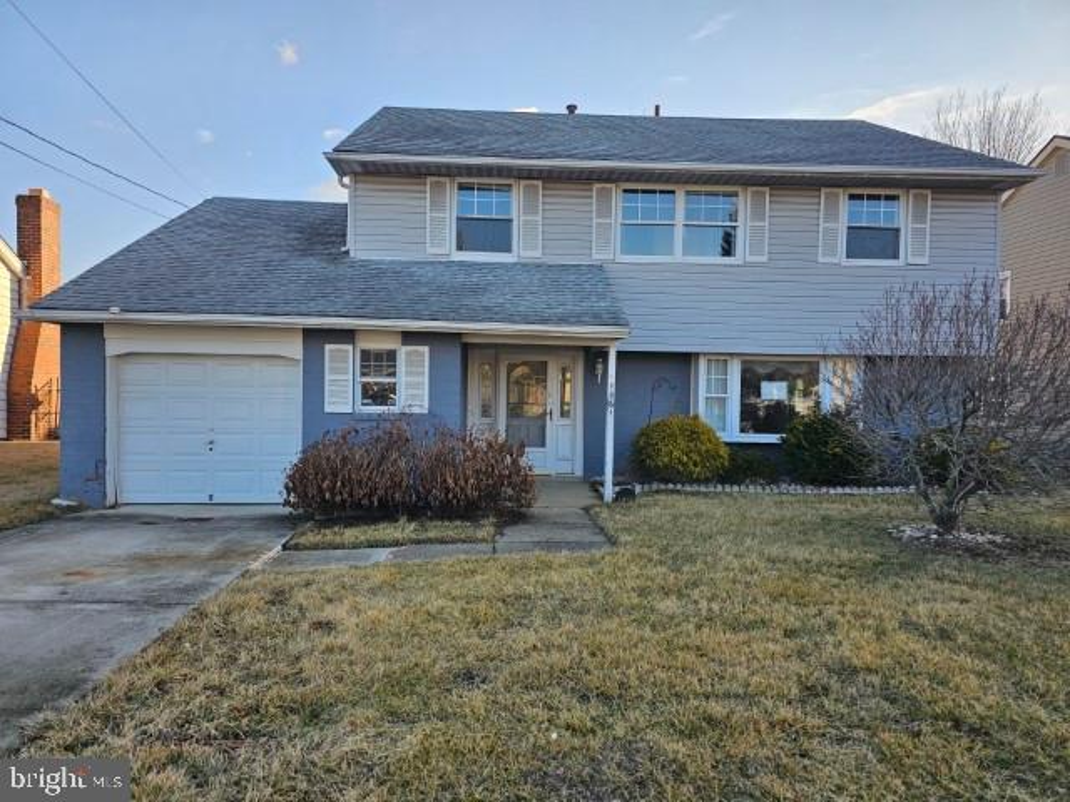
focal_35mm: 23
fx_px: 711
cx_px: 535
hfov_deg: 73.9
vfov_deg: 58.9
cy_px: 401
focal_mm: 6.3
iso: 10
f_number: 1.7
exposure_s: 1/214
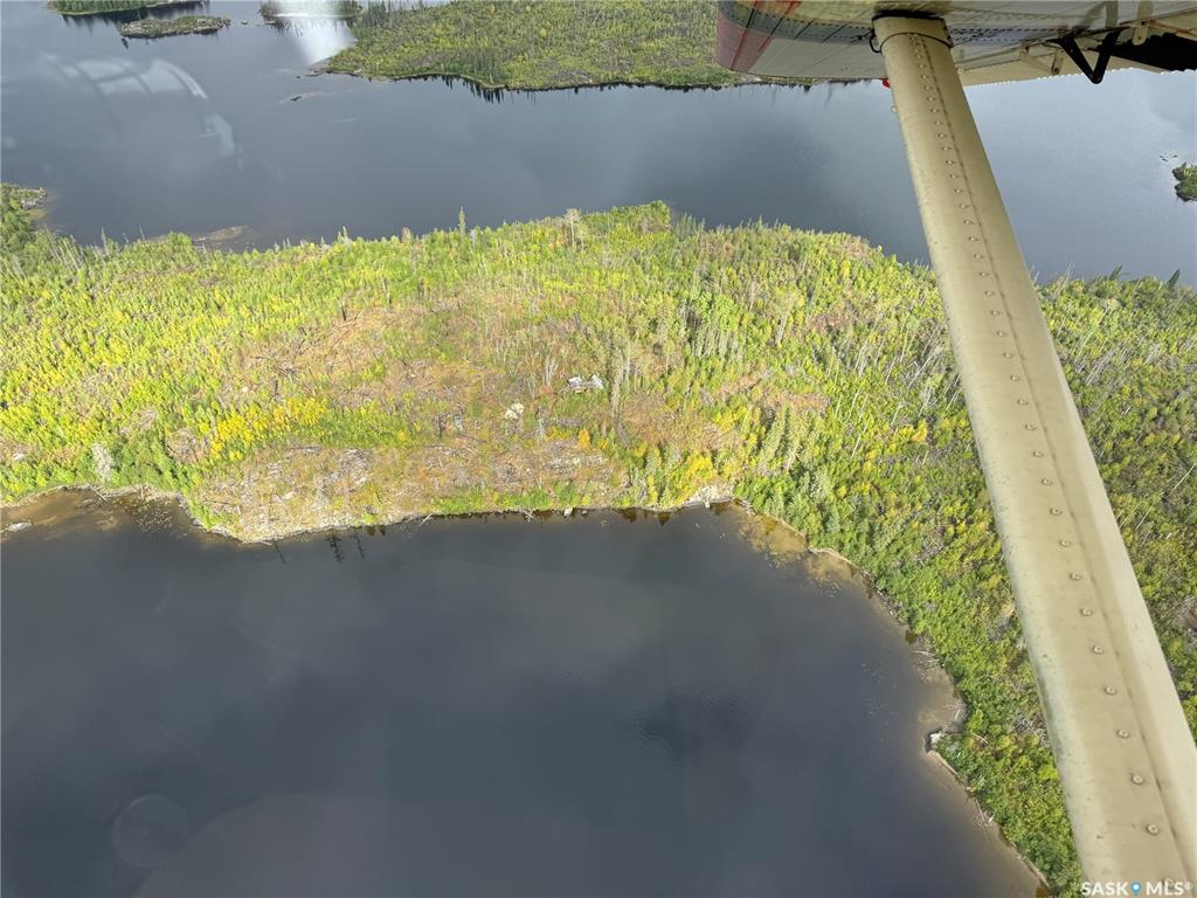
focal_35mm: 24
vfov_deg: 56.8
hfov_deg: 71.6
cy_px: 449
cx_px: 598
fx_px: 830
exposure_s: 1/1560
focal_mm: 6.76
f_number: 1.78
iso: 80
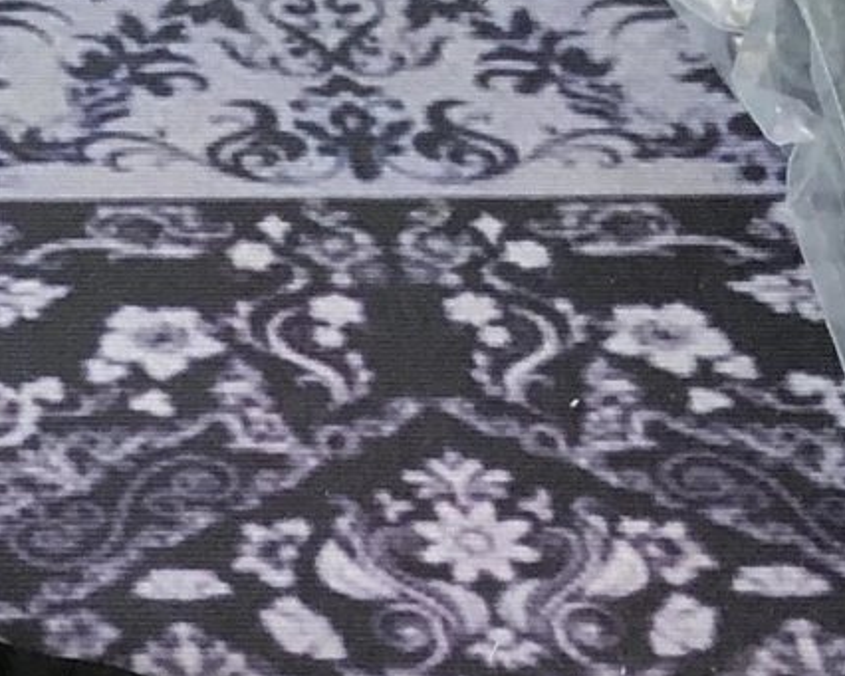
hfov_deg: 10.6
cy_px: 1507
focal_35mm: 164
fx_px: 4102
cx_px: -959
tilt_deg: -56.0
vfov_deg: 8.7
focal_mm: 4
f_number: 1.8
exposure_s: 1/30
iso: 25
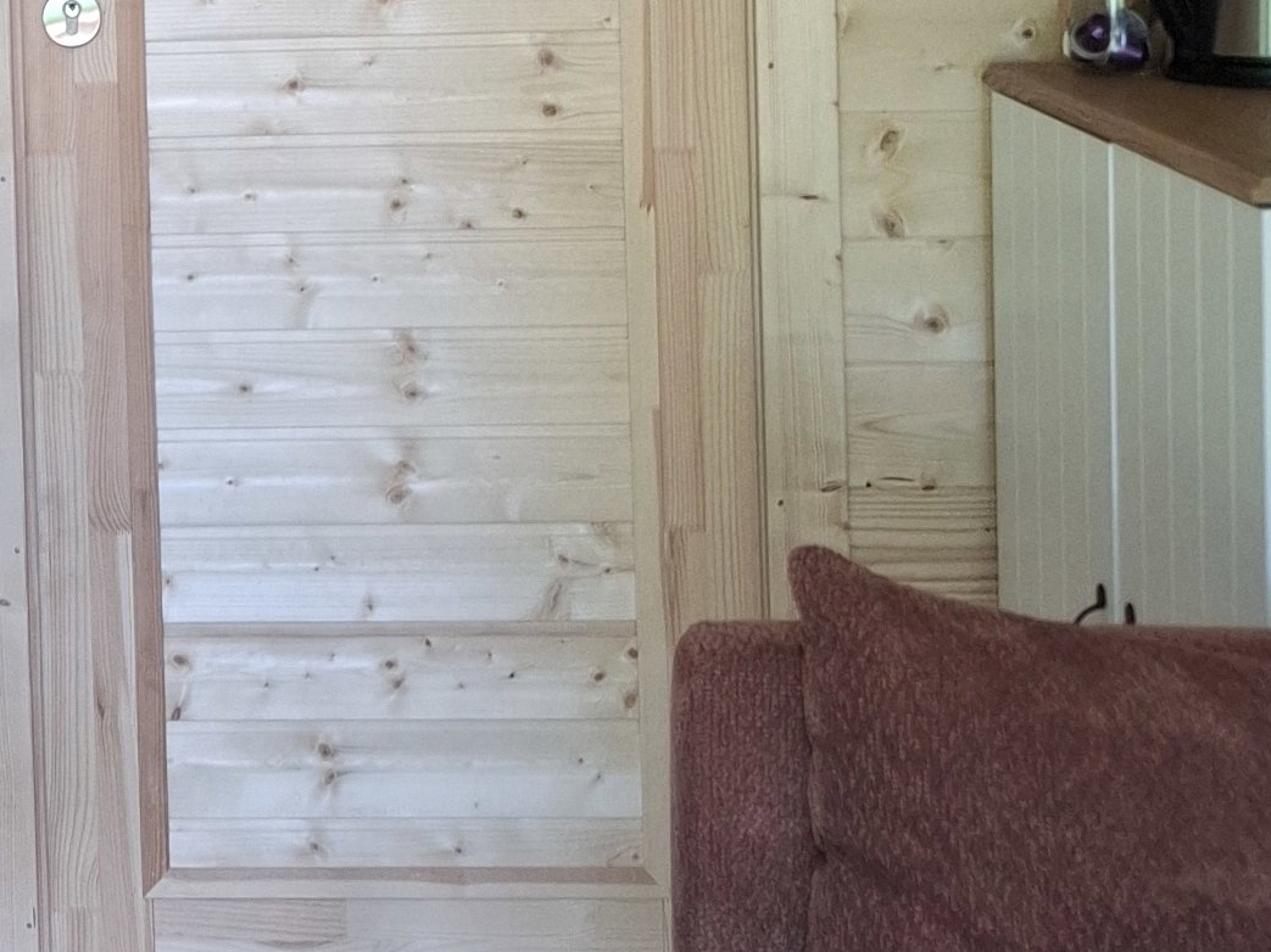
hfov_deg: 20.8
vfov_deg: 15.8
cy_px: -195
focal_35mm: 90
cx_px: -113
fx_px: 3304
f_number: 1.8
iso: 160
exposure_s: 1/50
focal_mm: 5.54
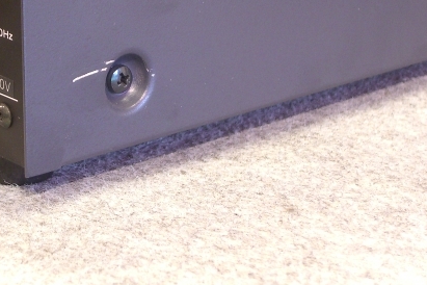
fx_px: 1305
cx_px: 99
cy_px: 64
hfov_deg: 18.5
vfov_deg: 12.4
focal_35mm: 110
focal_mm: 14.2
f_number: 4
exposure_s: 1/8
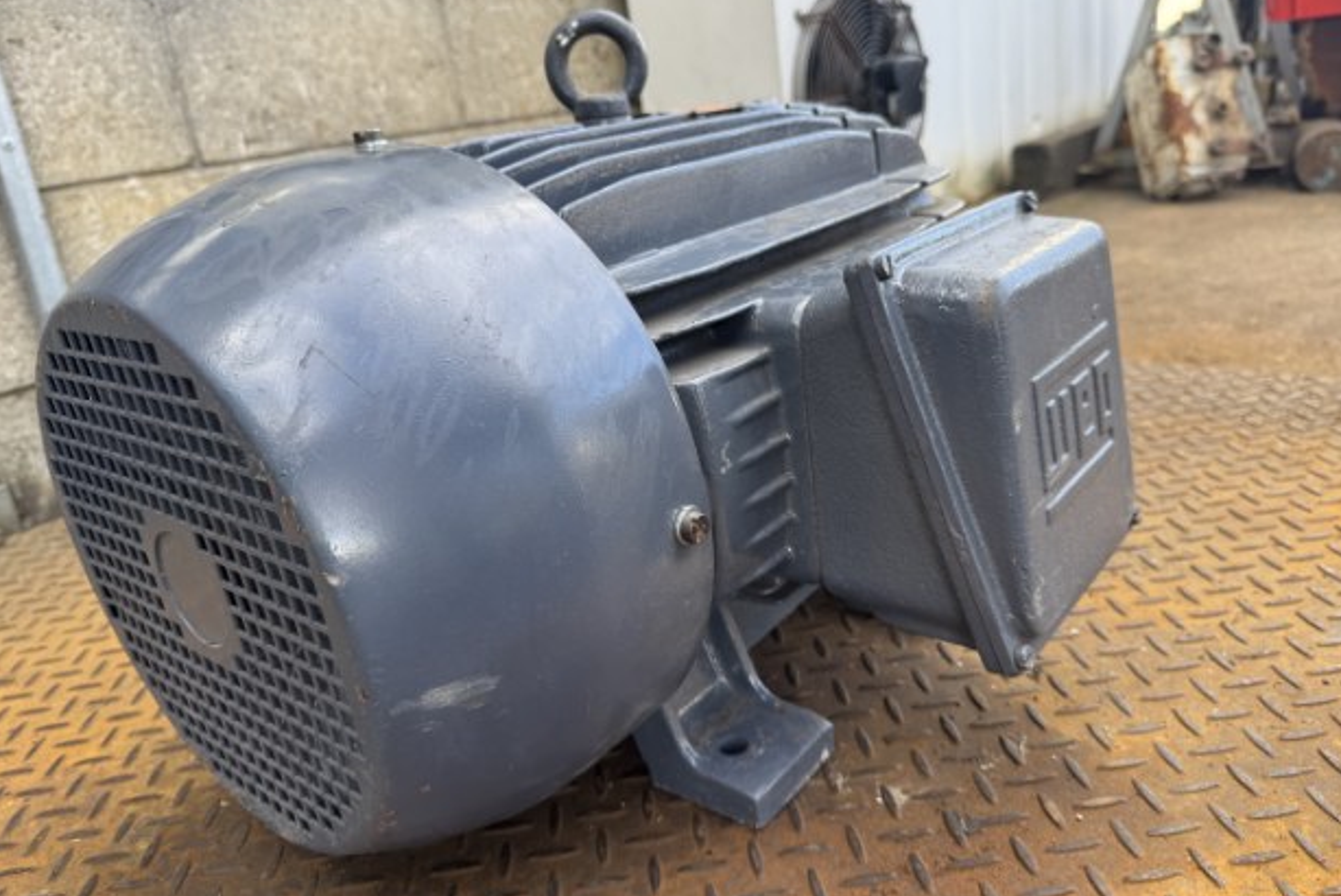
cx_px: 695
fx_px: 969
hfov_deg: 69.3
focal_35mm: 26
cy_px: 426
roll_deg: +7.7
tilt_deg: -19.1
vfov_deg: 49.6
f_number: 1.78
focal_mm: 6.76
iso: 64
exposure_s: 1/255
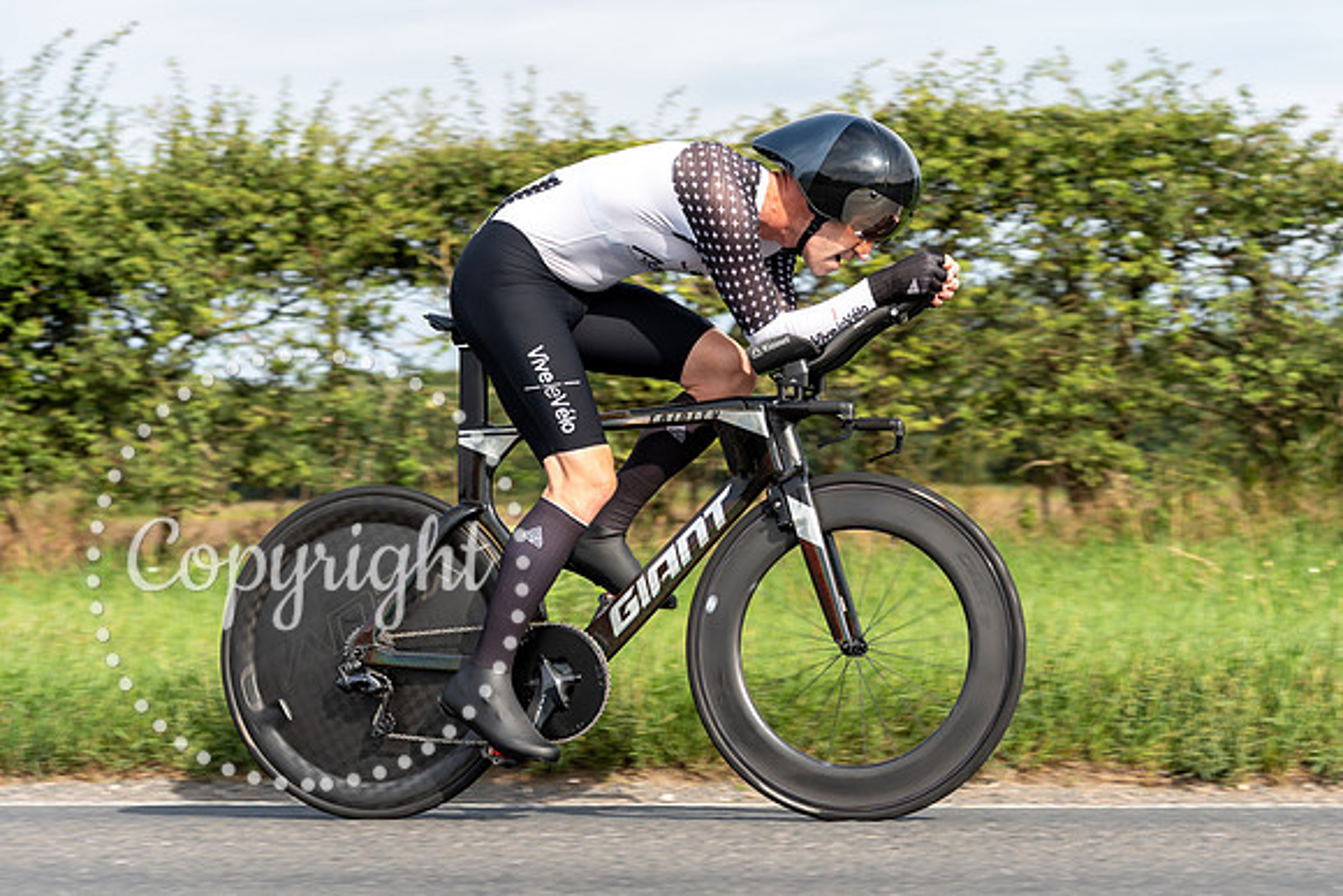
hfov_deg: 20.8
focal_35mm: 98
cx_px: 692
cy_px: 355
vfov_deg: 13.9
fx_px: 3664
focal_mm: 68
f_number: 4
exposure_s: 1/640
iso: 125
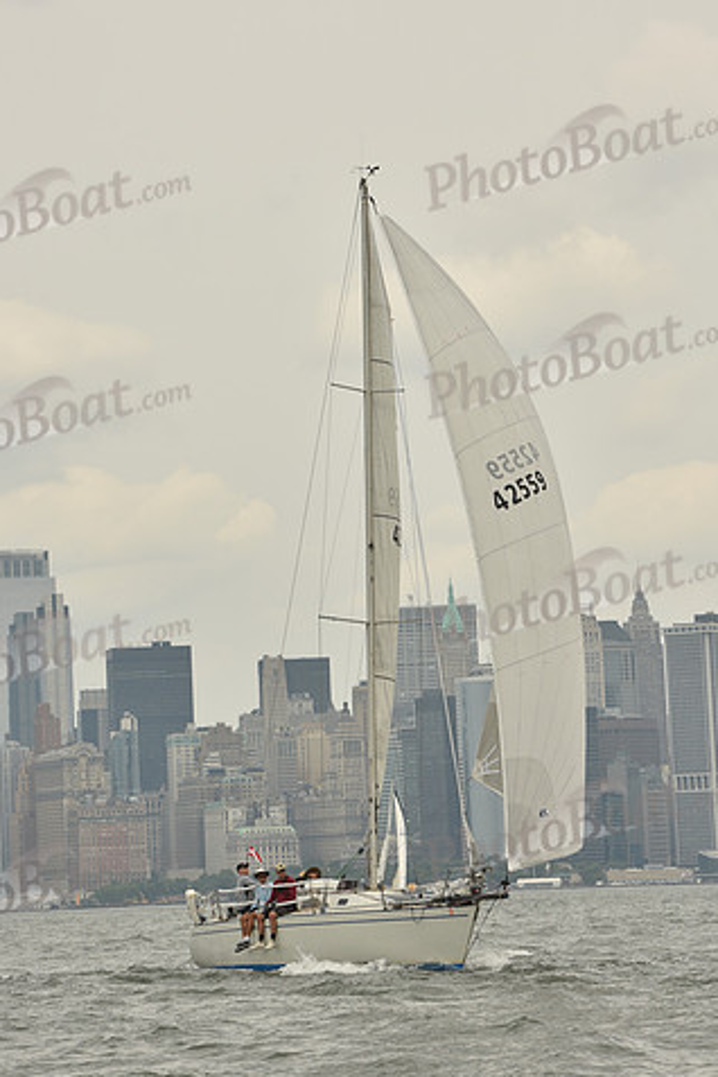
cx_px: 308
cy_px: 510
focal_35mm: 158
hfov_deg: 8.7
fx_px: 4726
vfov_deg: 13.0
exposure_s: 1/640
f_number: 10
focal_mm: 130
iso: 250
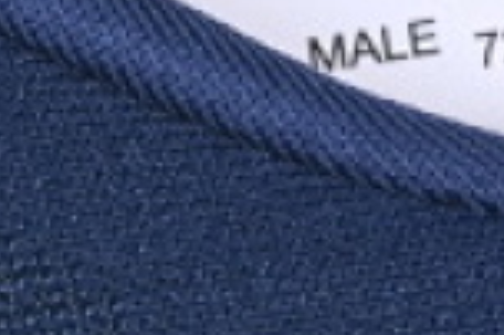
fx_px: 7454
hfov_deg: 3.8
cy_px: 783
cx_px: -680
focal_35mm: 533
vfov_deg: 2.6
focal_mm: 50
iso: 160
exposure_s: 1/60
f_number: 6.3
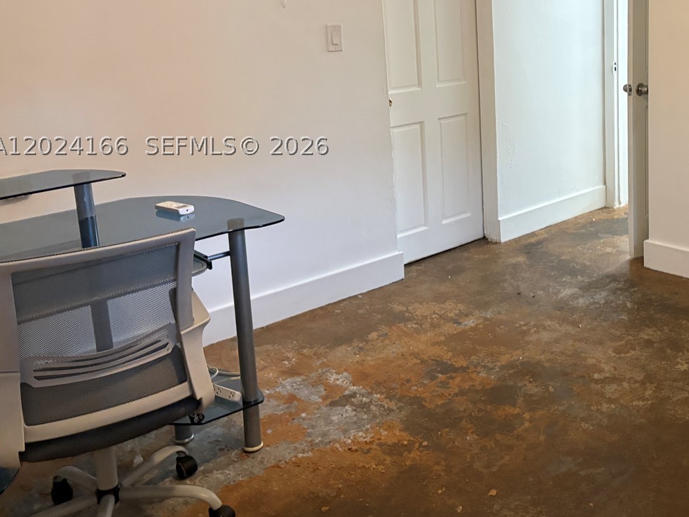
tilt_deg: -8.0
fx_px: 836
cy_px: 145
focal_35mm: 42
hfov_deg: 42.9
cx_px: 541
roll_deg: +1.5
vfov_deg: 33.8
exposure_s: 1/60
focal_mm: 5.96
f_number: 1.6
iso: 320
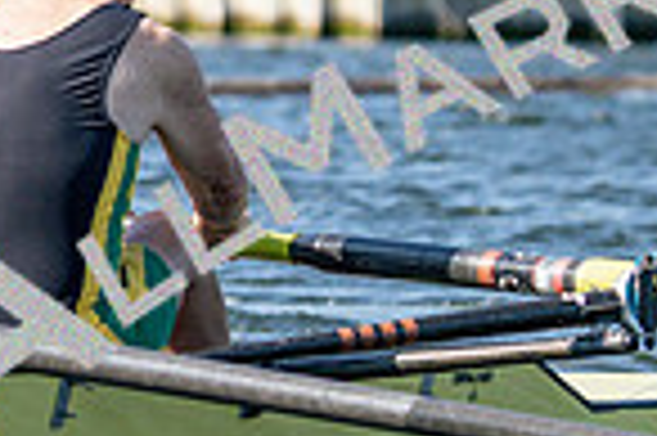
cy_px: 29
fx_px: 14529
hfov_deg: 2.6
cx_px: -450
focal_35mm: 797
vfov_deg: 1.7
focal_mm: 200
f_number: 5.6
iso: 400
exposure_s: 1/1600
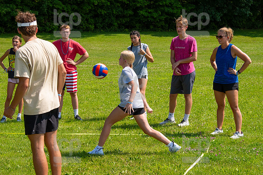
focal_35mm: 82
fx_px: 599
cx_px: 132
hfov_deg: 24.8
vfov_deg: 16.6
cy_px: 88
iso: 200
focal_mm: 55
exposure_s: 1/800
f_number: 5.6
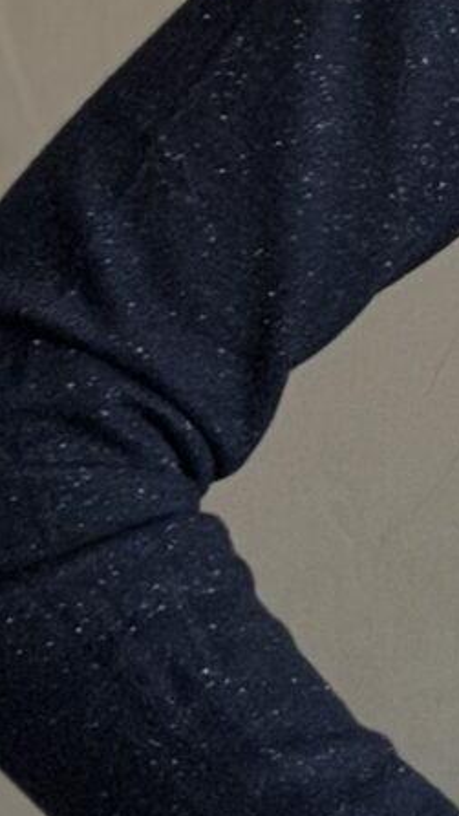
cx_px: 1286
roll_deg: -2.6
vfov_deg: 7.2
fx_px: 6489
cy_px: 181
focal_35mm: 300
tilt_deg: -17.5
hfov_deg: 3.9
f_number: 1.78
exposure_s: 1/46
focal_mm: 6.76
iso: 250
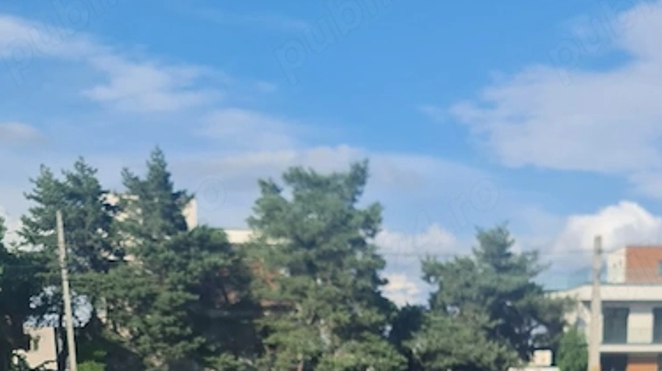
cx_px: 456
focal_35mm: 58
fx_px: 1018
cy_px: 578
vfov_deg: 18.1
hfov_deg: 35.6
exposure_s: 1/1000
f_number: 1.8
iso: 50
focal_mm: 7
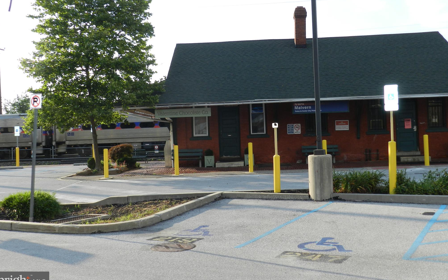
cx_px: 222
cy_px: 119
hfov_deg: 48.2
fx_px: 501
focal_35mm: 41
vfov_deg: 31.2
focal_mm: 6.7
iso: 160
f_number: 4
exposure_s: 1/500
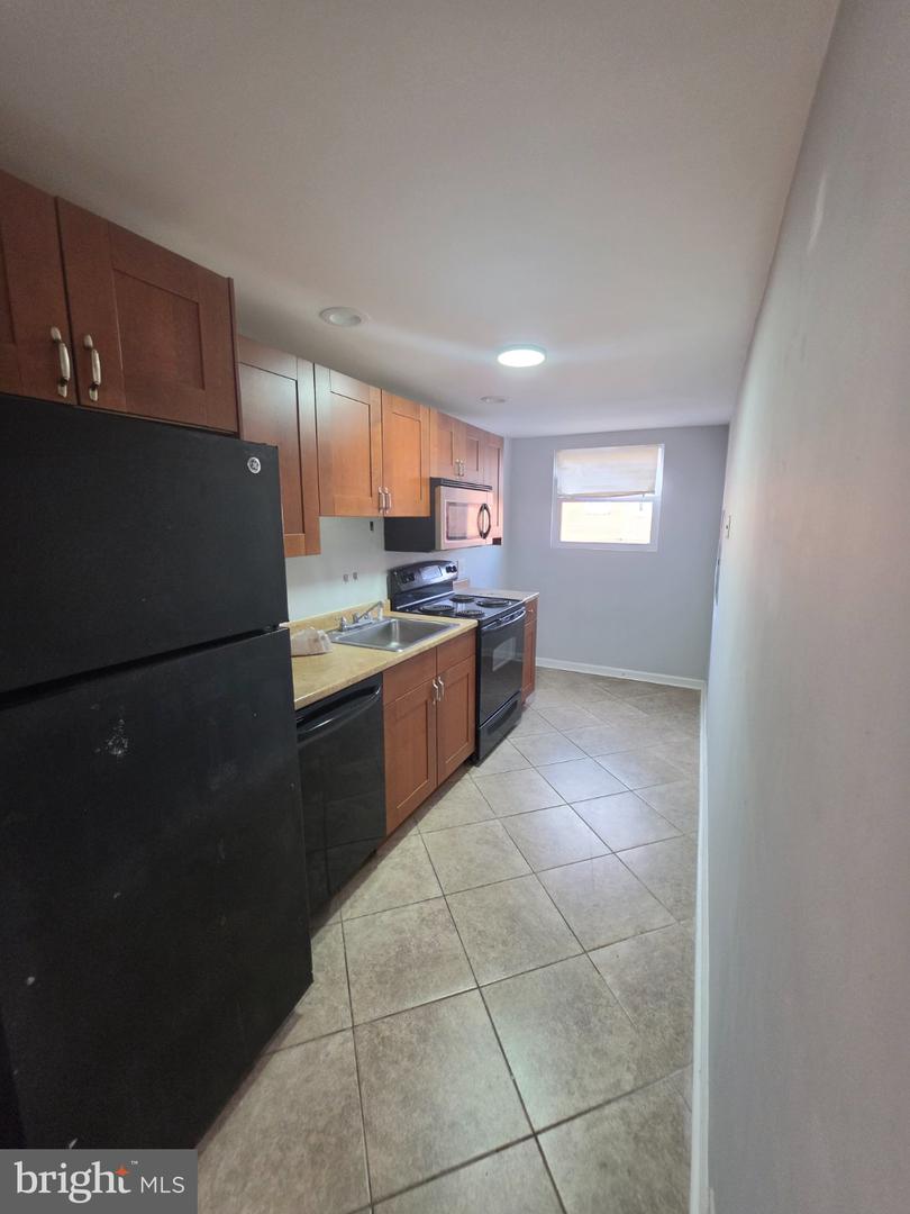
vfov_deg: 106.2
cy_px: 607
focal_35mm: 13
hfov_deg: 89.9
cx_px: 455
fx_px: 456
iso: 250
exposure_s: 1/120
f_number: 1.9
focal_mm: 2.2
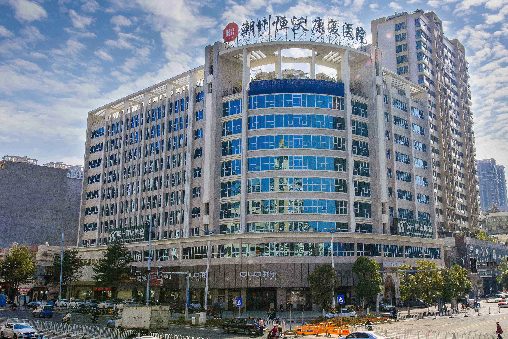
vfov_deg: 43.5
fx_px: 423
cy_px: 151
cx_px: 303
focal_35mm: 30
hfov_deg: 61.4
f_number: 18
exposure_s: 1/250
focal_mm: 22
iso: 160
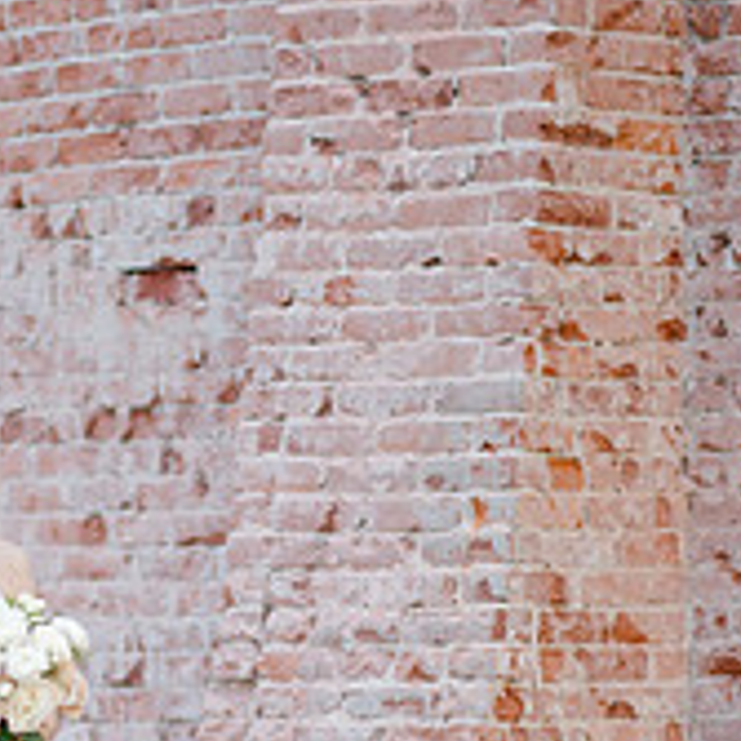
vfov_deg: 5.7
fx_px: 7484
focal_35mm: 309
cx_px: 138
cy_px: 639
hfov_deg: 5.7
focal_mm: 105
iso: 100
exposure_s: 1/800
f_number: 1.4
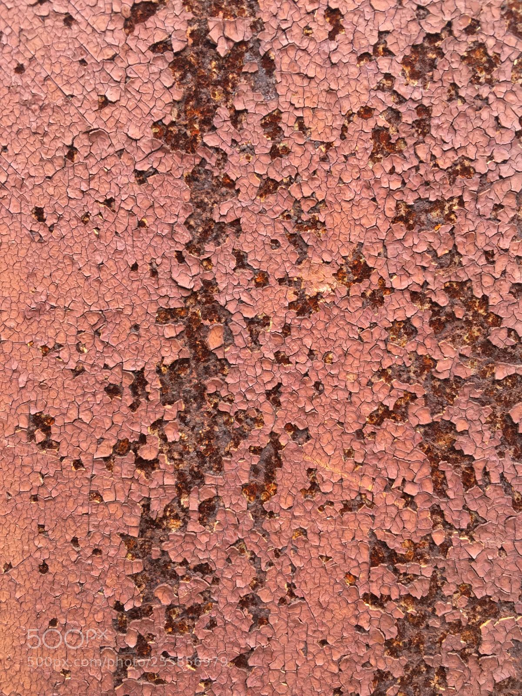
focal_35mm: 29
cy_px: 348
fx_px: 583
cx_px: 261
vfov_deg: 61.7
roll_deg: +1.7
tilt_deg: -5.4
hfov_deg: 48.2
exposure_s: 1/100
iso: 32
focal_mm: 4.15
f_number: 2.2
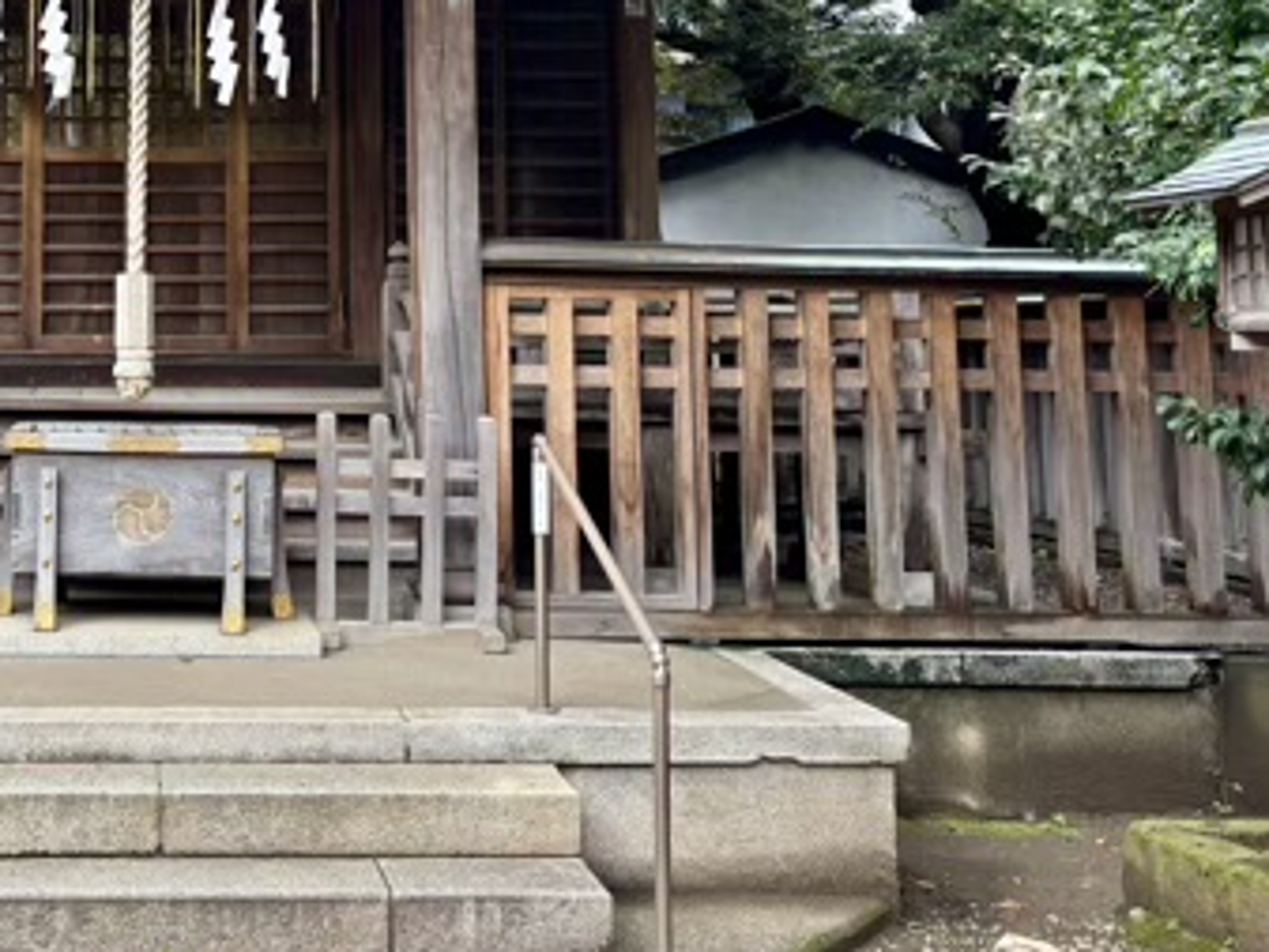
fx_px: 1980
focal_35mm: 54
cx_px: 136
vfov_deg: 26.3
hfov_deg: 33.7
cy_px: 115
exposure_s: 1/121
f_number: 1.6
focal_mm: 5.96
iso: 40
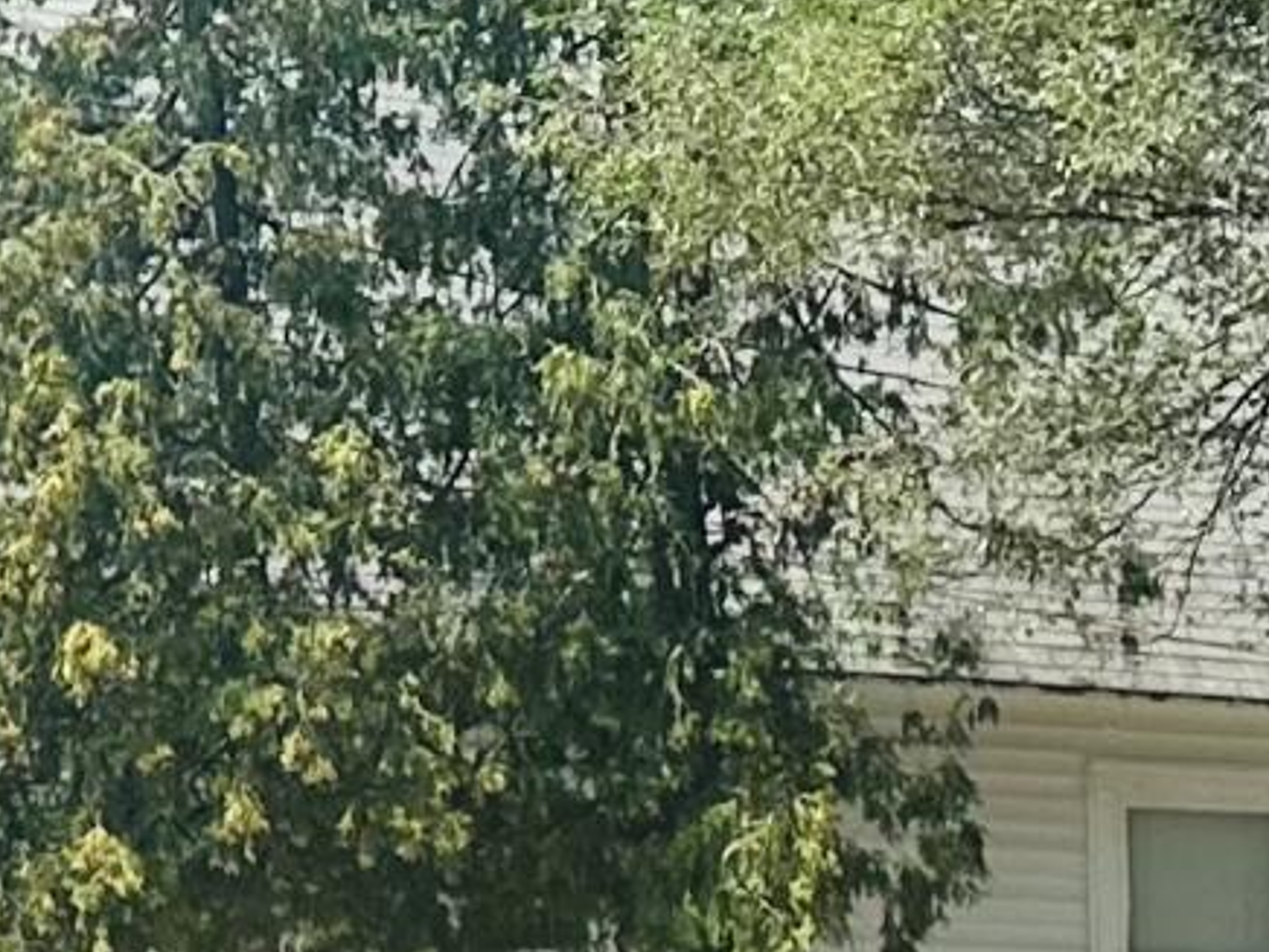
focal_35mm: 165
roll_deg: -1.9
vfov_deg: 8.6
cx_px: 2797
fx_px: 6049
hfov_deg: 10.6
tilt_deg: -6.7
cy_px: 1863
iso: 80
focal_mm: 6.86
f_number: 1.78
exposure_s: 1/3472
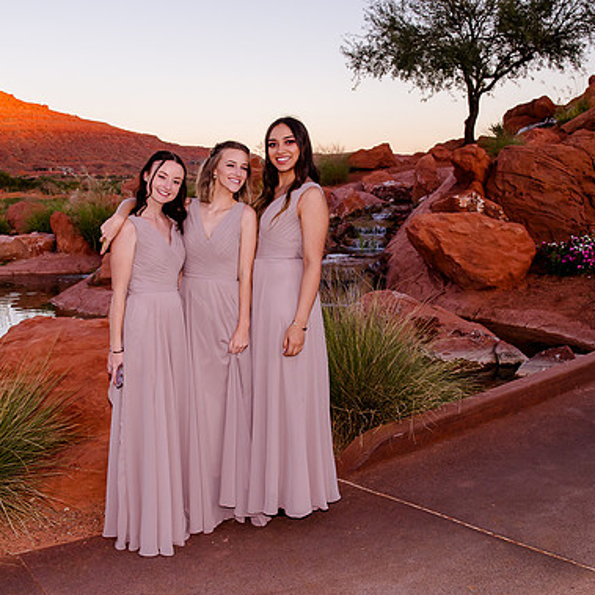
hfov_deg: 34.7
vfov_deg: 34.7
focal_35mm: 49
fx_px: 953
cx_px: 277
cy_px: 274
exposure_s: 1/160
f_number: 8
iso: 640
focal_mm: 31
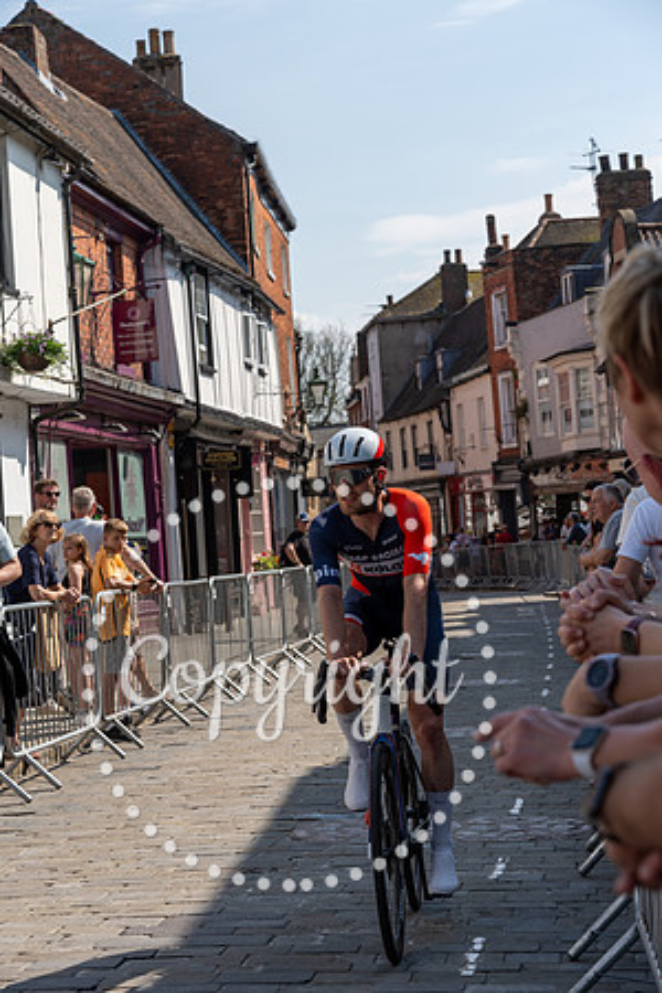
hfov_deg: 18.2
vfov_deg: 27.0
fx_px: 2069
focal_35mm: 75
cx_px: 331
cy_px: 496
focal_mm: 75
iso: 100
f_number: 7.1
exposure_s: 1/400
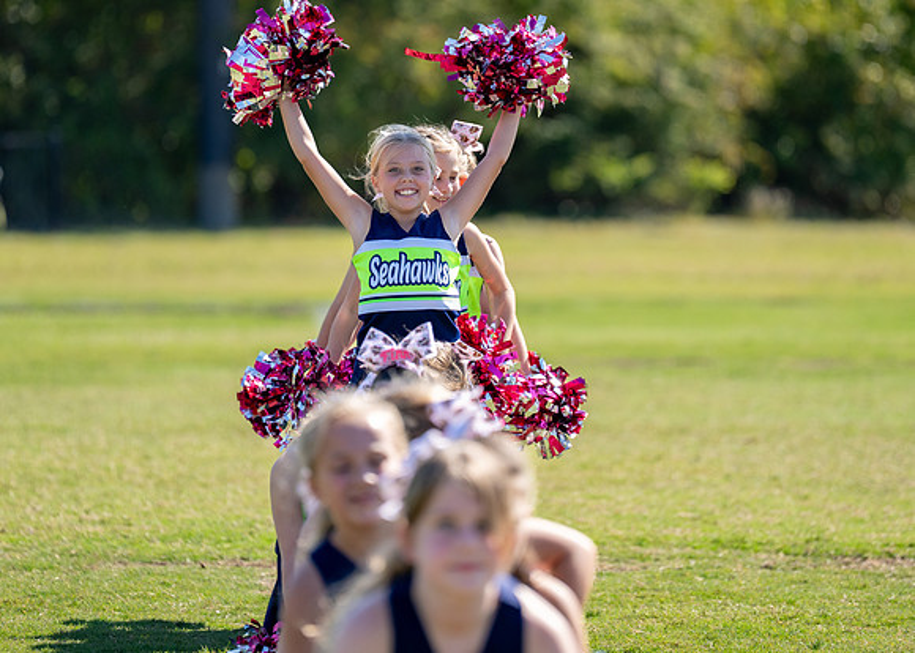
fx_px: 6955
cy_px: 217
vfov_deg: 5.4
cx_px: 449
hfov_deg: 7.5
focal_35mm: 268
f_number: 2.8
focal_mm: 188
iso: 200
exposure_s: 1/2000
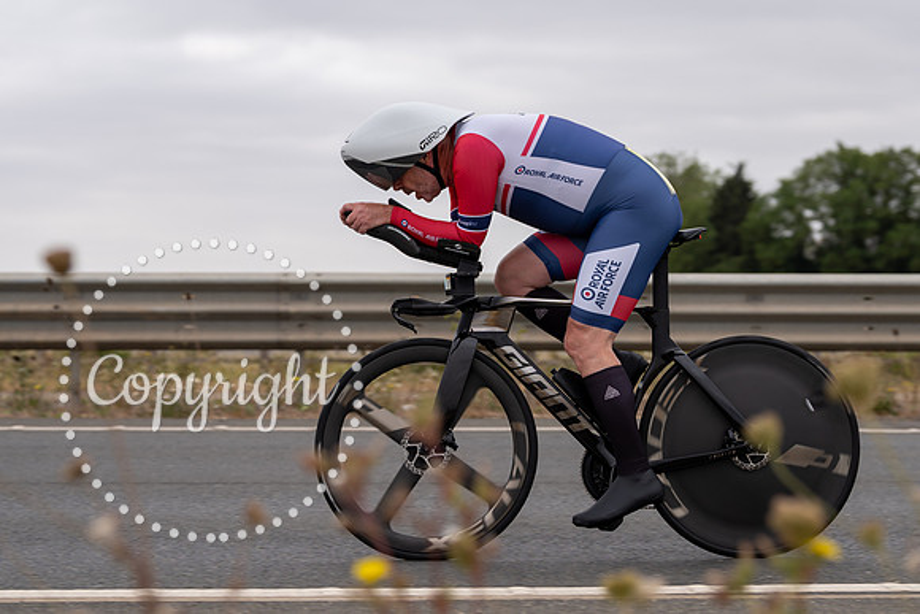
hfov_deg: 21.7
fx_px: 2401
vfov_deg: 14.6
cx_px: 515
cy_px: 285
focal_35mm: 94
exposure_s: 1/800
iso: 100
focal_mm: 70
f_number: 3.5
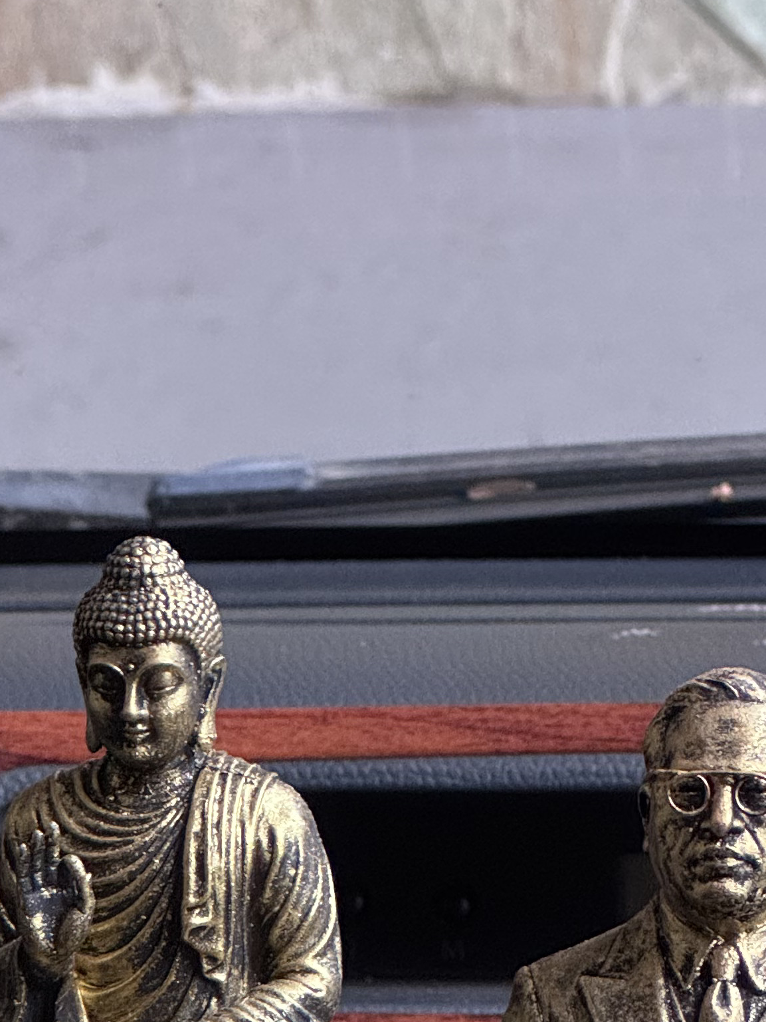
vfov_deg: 9.8
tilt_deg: -9.1
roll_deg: +2.4
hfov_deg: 7.4
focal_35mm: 202
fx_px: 5959
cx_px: 362
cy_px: 579
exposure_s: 1/60
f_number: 2.8
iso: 250
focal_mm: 9
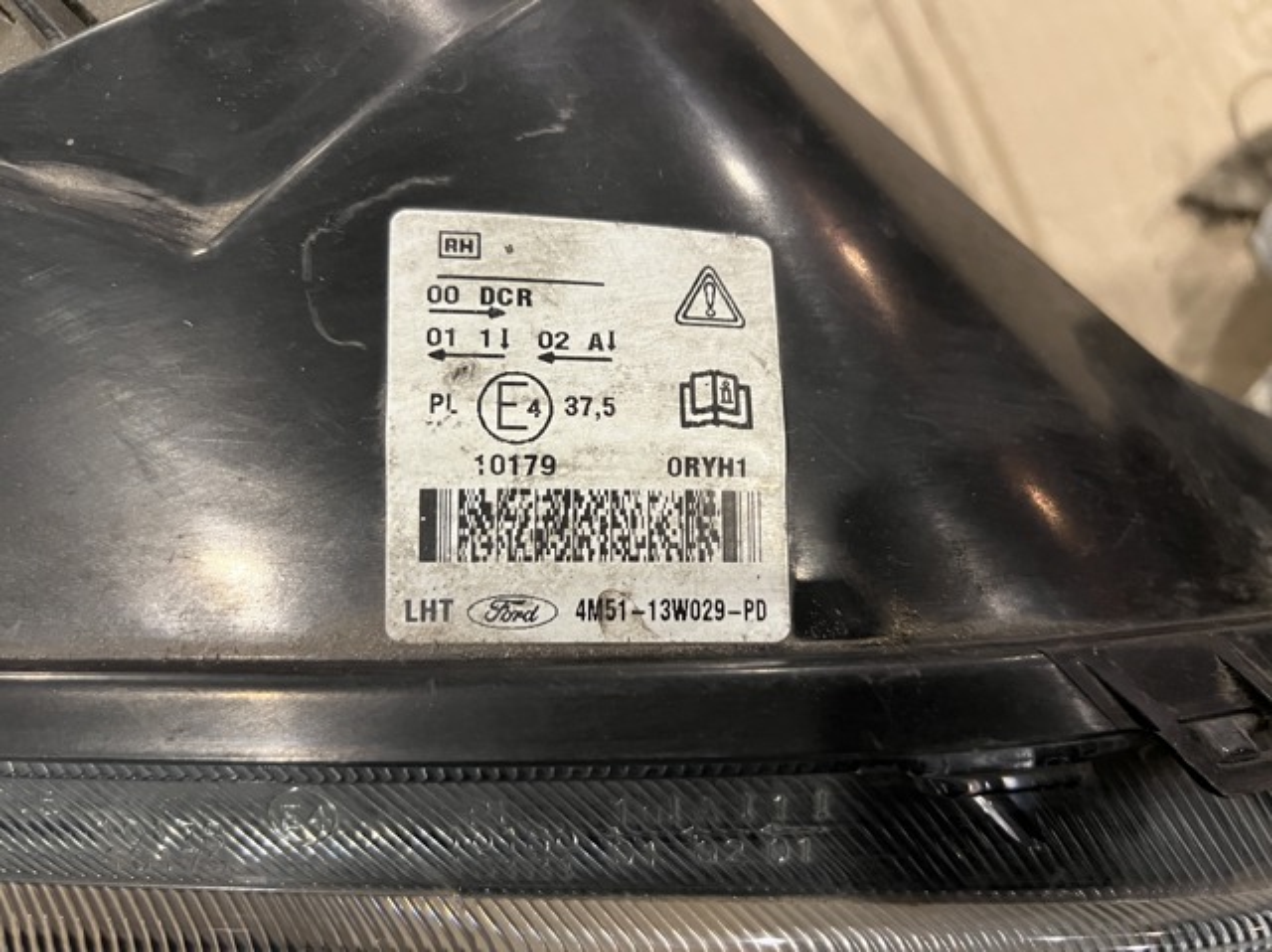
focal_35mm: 26
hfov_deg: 67.3
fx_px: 955
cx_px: 636
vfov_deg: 53.0
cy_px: 476
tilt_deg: -66.2
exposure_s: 1/50
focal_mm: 5.7
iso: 500
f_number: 1.5
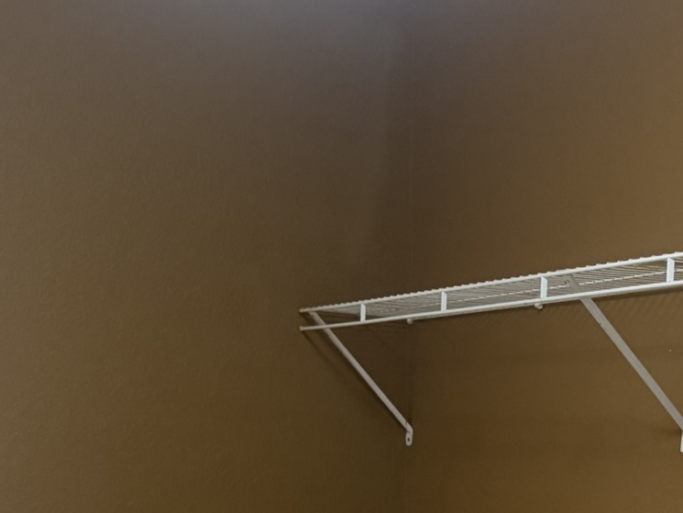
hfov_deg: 29.4
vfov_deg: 21.6
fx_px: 1302
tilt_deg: -2.8
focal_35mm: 66
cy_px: 484
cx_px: 336
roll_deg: -0.6
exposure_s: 1/40
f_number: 1.78
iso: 800
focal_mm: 6.76
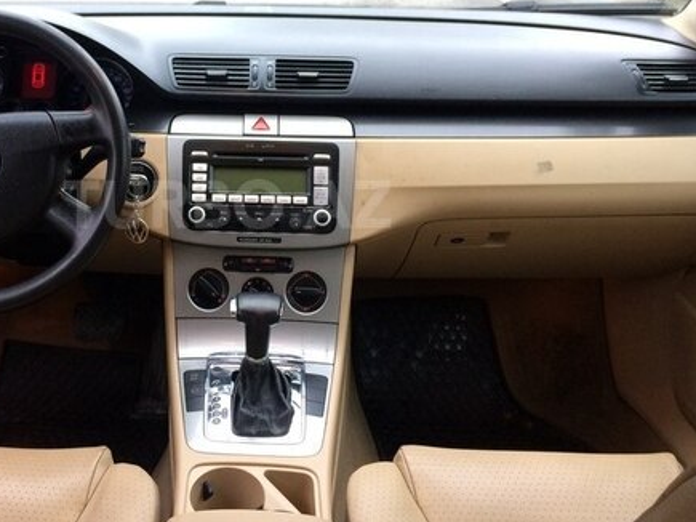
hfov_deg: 42.3
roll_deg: +0.7
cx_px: 227
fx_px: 884
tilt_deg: -20.6
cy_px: 204
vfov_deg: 32.7
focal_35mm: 44
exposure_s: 1/33
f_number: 2.2
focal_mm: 4.15
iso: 80
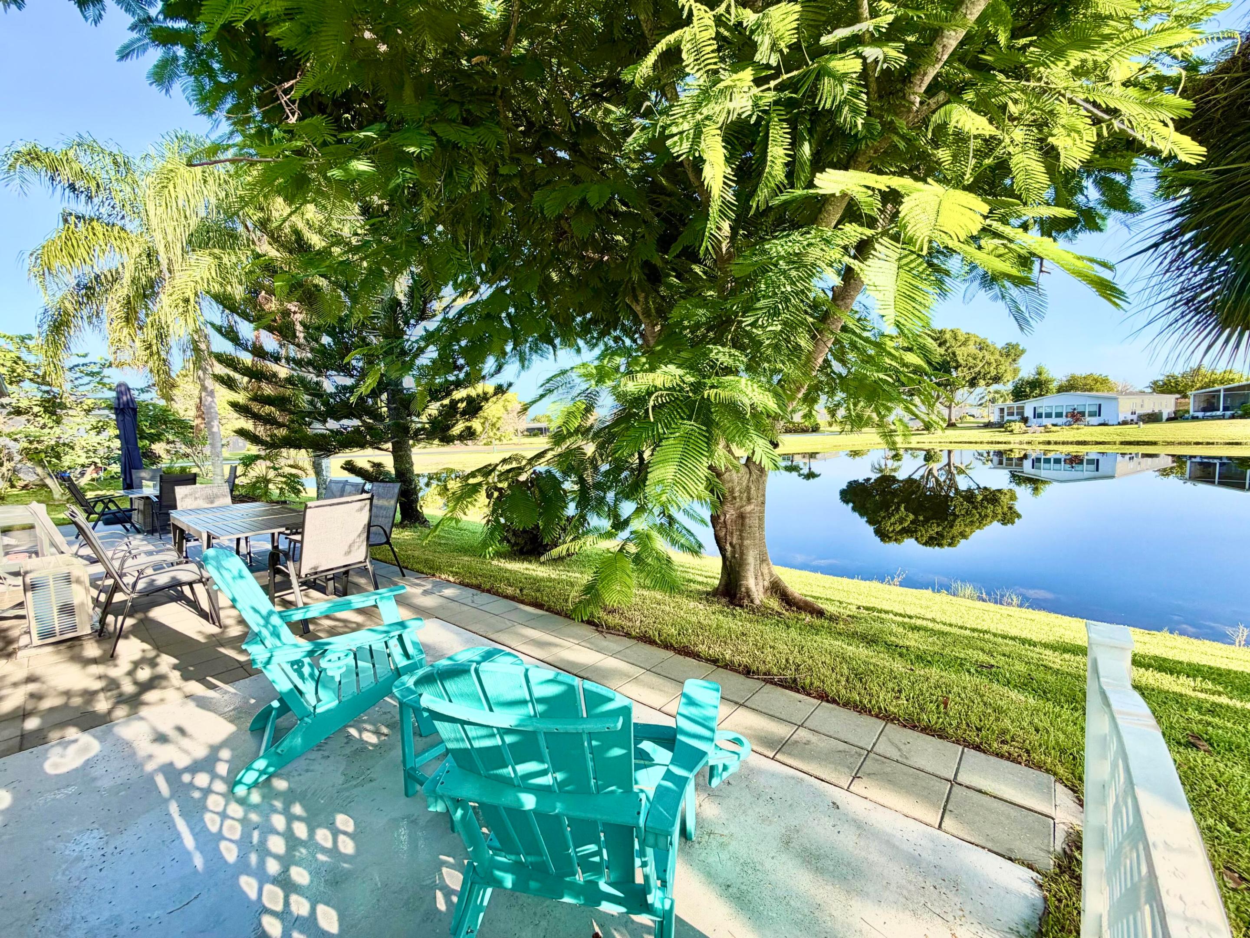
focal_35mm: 14
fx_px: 506
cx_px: 625
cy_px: 469
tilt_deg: -4.5
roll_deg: +1.4
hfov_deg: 102.1
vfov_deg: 85.7
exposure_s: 1/448
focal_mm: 2.22
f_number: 2.2
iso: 64
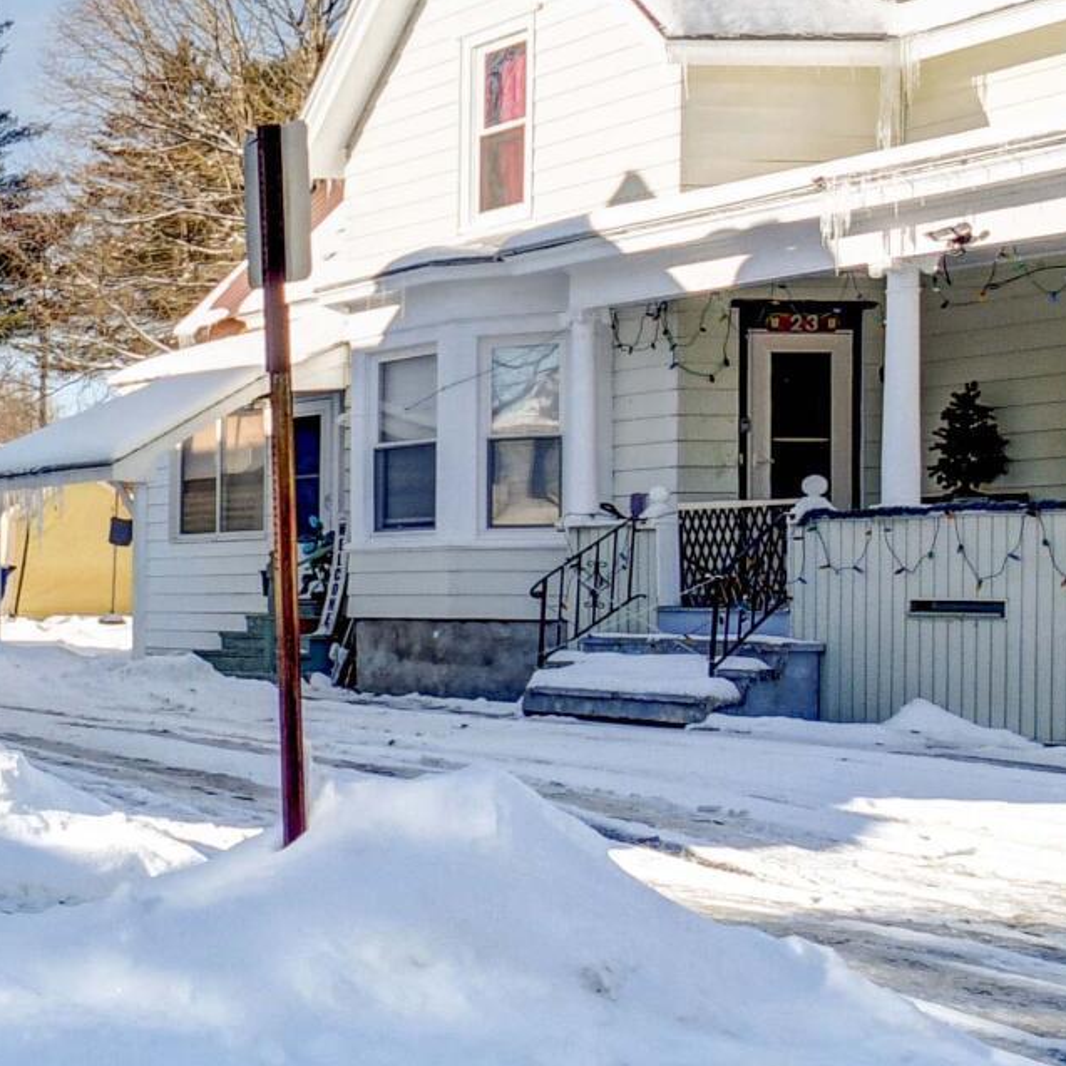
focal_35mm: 60
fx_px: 2090
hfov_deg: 20.2
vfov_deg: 28.6
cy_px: 571
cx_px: -874
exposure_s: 1/3200
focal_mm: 10
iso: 400
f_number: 5
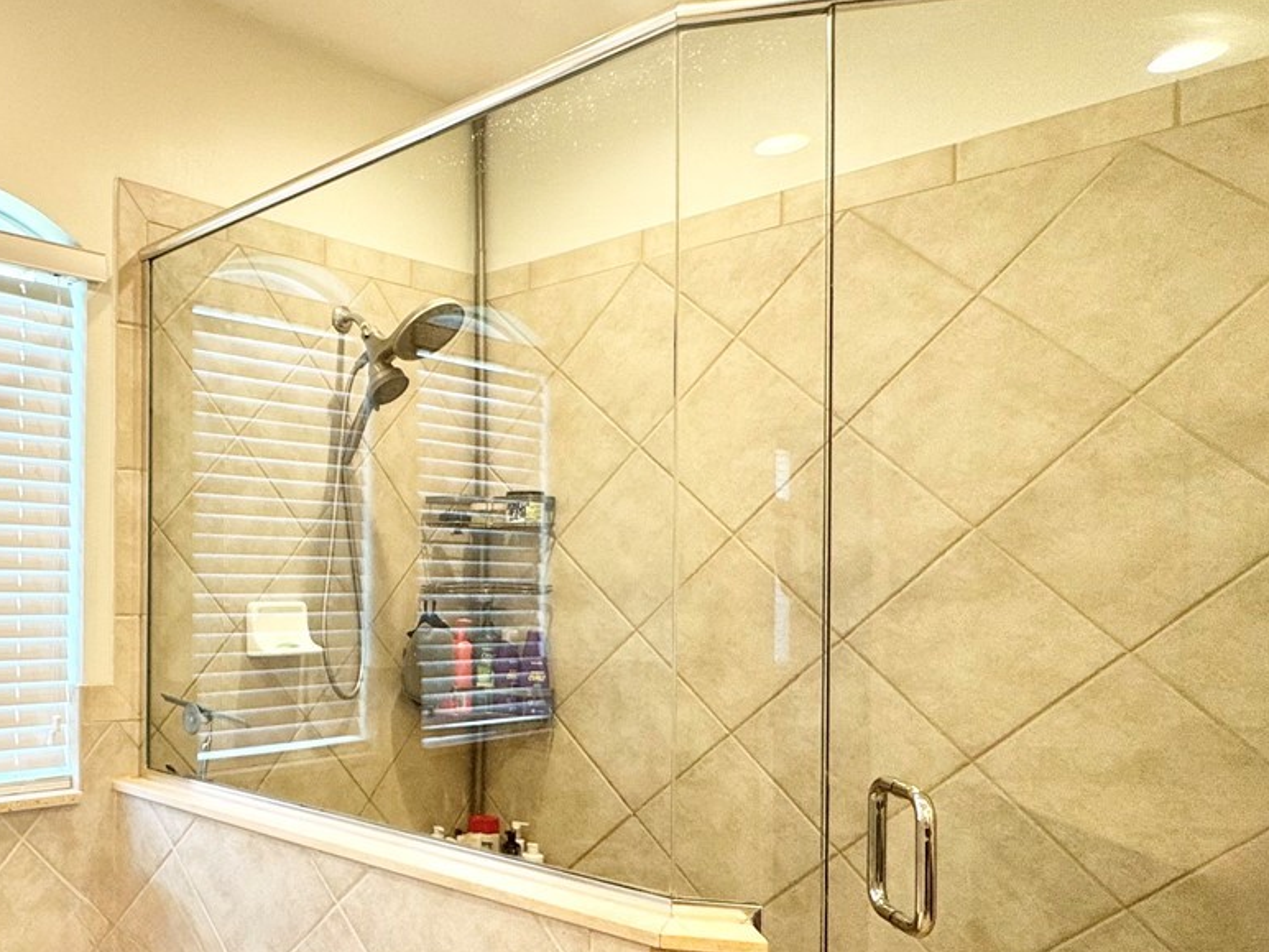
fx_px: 1063
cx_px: 140
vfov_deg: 47.8
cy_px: 587
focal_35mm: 29
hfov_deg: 54.2
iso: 100
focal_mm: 2.22
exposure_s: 1/120
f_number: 2.2
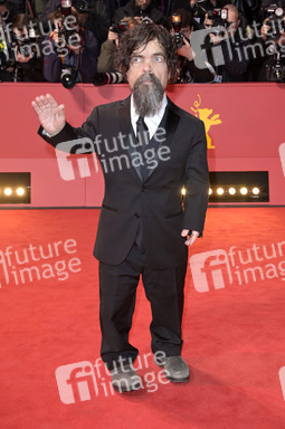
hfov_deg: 26.9
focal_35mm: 50
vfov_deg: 39.6
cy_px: 210
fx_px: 595
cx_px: 145
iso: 1000
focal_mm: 48
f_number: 5.6
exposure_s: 1/125
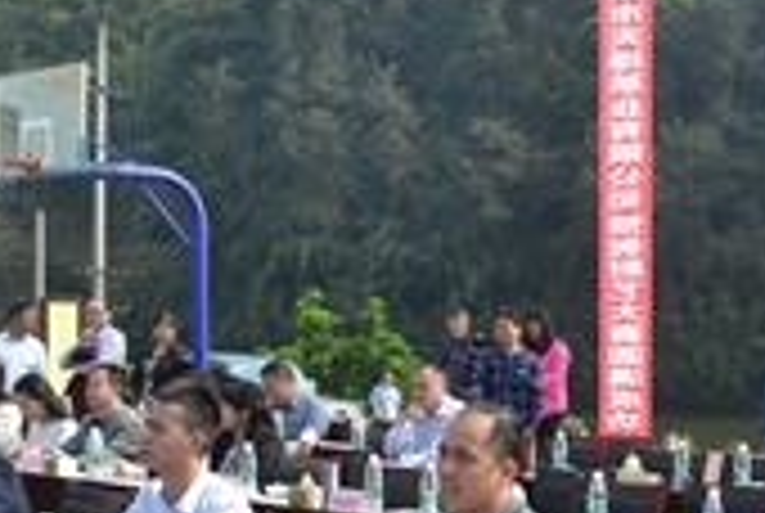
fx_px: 1873
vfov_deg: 15.4
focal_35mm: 88
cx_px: 594
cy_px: 470
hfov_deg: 22.8
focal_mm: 20
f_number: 7.1
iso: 100
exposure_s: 1/200
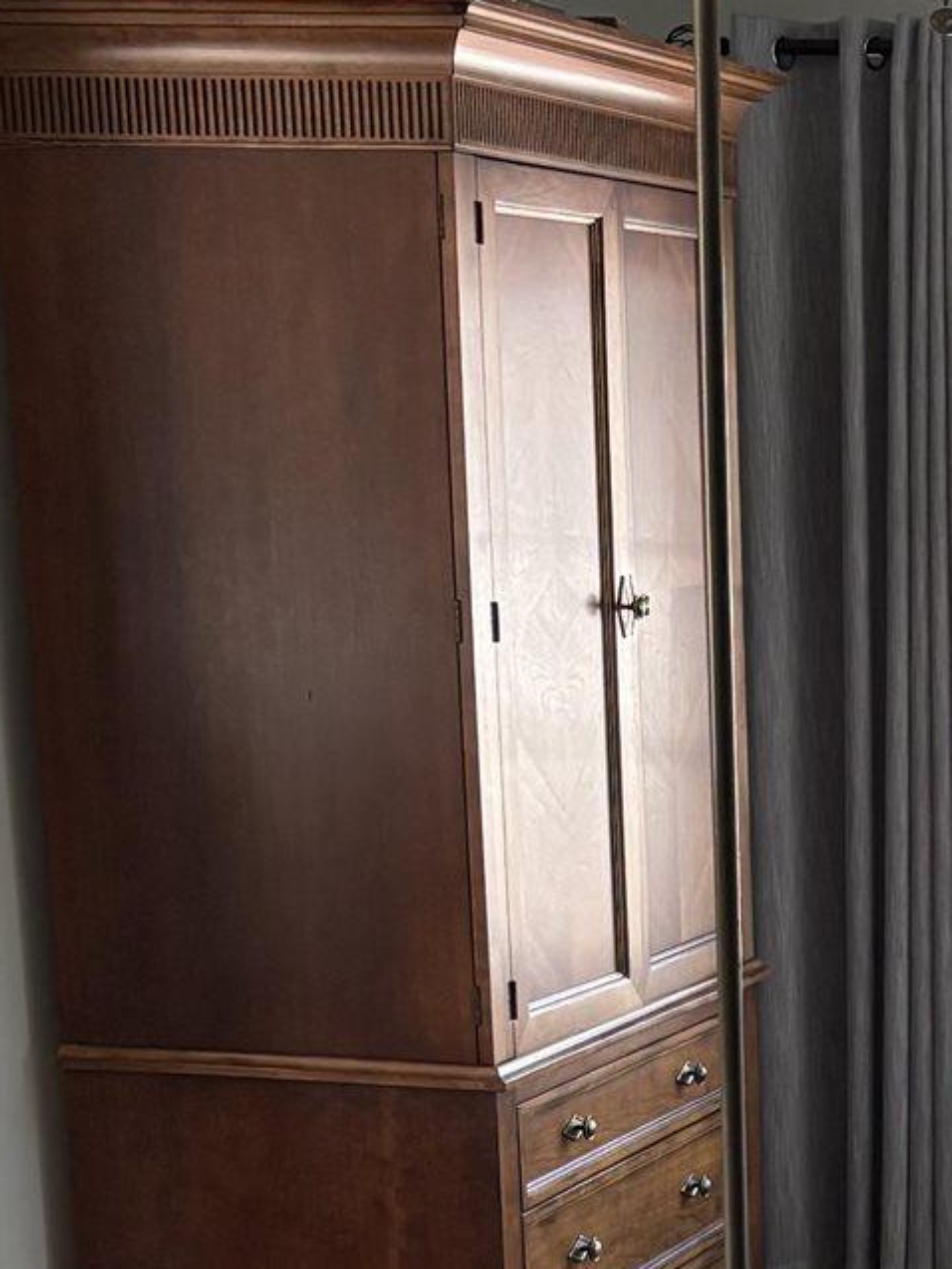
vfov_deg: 20.1
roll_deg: -1.5
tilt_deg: -13.7
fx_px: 3446
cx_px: 1348
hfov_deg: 14.8
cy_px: 1321
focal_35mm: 94
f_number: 1.6
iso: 125
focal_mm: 5.96
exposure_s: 1/86
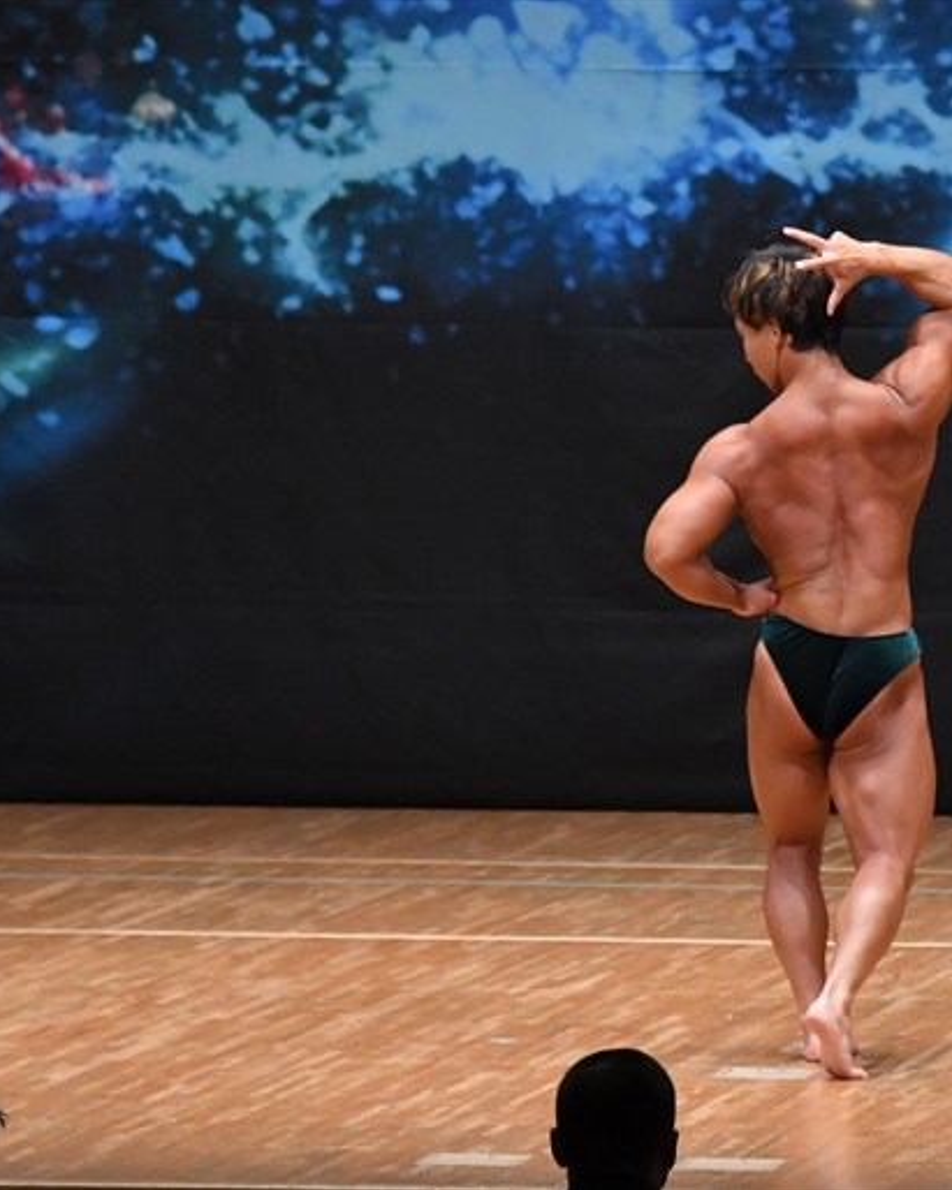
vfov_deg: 5.4
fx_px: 12718
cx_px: 814
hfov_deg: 4.3
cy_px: 595
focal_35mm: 361
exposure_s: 1/400
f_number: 5.6
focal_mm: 170
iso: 6400
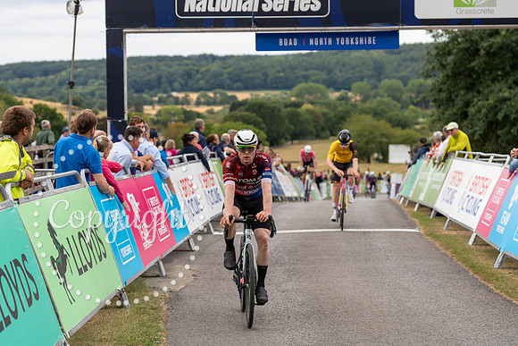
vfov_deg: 15.9
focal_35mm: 86
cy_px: 173
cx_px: 259
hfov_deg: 23.6
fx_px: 1238
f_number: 3.5
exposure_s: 1/1000
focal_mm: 86
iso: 640
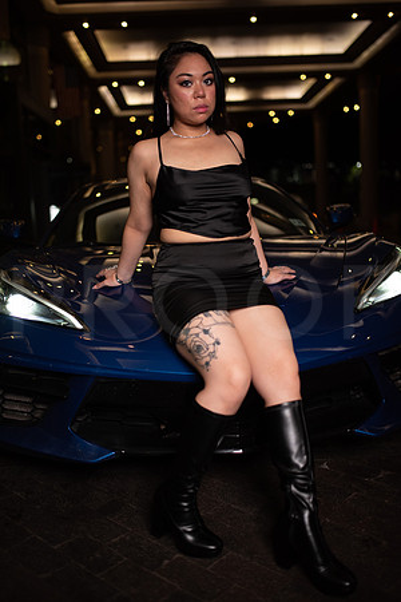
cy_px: 301
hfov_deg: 37.9
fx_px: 585
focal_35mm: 35
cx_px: 200
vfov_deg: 54.4
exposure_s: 1/640
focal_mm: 35
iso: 500
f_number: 1.4
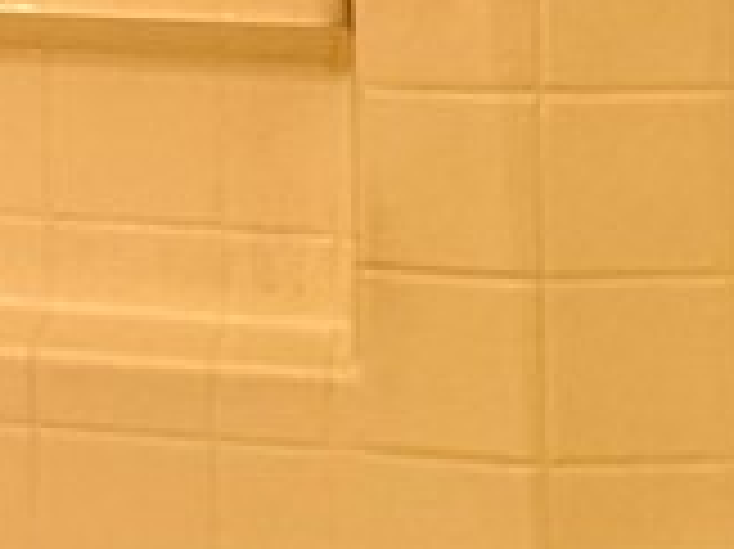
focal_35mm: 151
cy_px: -490
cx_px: -536
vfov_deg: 9.3
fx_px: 3199
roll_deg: +0.9
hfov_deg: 12.1
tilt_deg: -0.3
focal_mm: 6.76
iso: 250
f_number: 1.78
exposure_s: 1/60
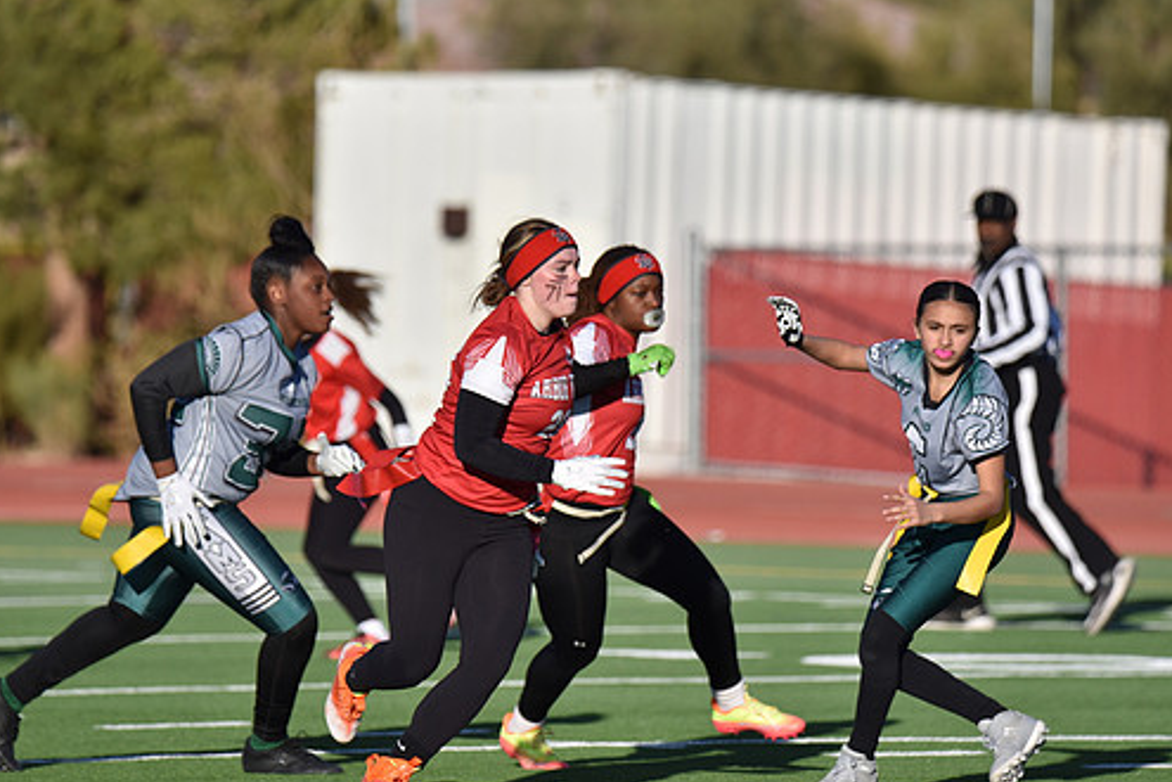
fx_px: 15267
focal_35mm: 469
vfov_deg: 2.9
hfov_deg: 4.4
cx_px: 597
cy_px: 397
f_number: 6
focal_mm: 400
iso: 640
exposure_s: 1/4000
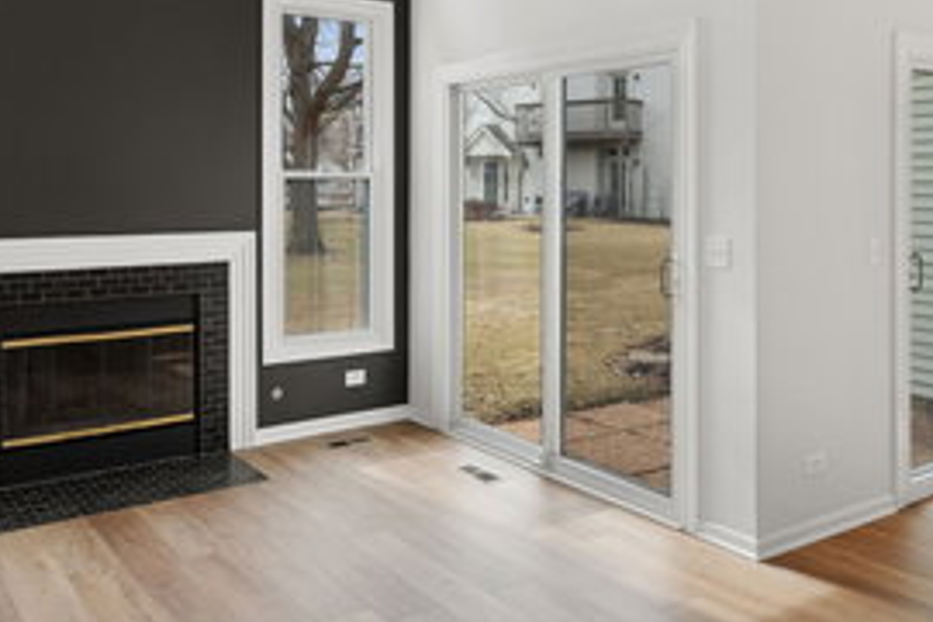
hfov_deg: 58.6
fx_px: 829
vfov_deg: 40.0
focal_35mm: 32
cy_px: 156
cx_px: 428
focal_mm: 12
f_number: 8
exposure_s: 1/50
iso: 250
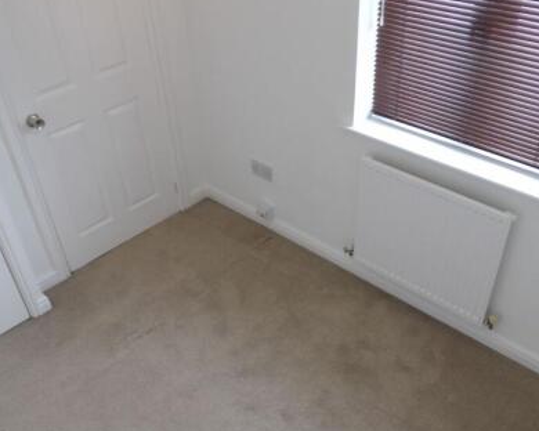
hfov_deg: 51.5
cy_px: 263
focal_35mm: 35
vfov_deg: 42.0
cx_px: 281
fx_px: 558
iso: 200
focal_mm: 4.3
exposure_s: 1/33
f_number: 3.2
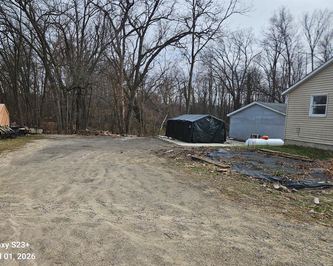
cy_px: 138
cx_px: 152
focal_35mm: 25
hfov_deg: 68.0
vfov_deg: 56.8
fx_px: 246
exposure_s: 1/1854
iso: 25
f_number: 1.8
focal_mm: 5.4
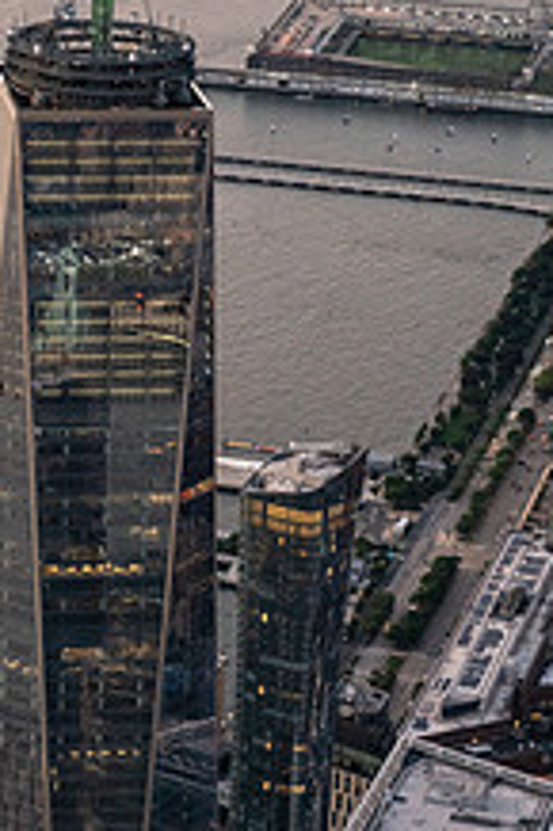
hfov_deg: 8.8
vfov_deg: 13.3
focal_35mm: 155
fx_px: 3577
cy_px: 381
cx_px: 107
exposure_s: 1/800
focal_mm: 75
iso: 8000
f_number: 2.8
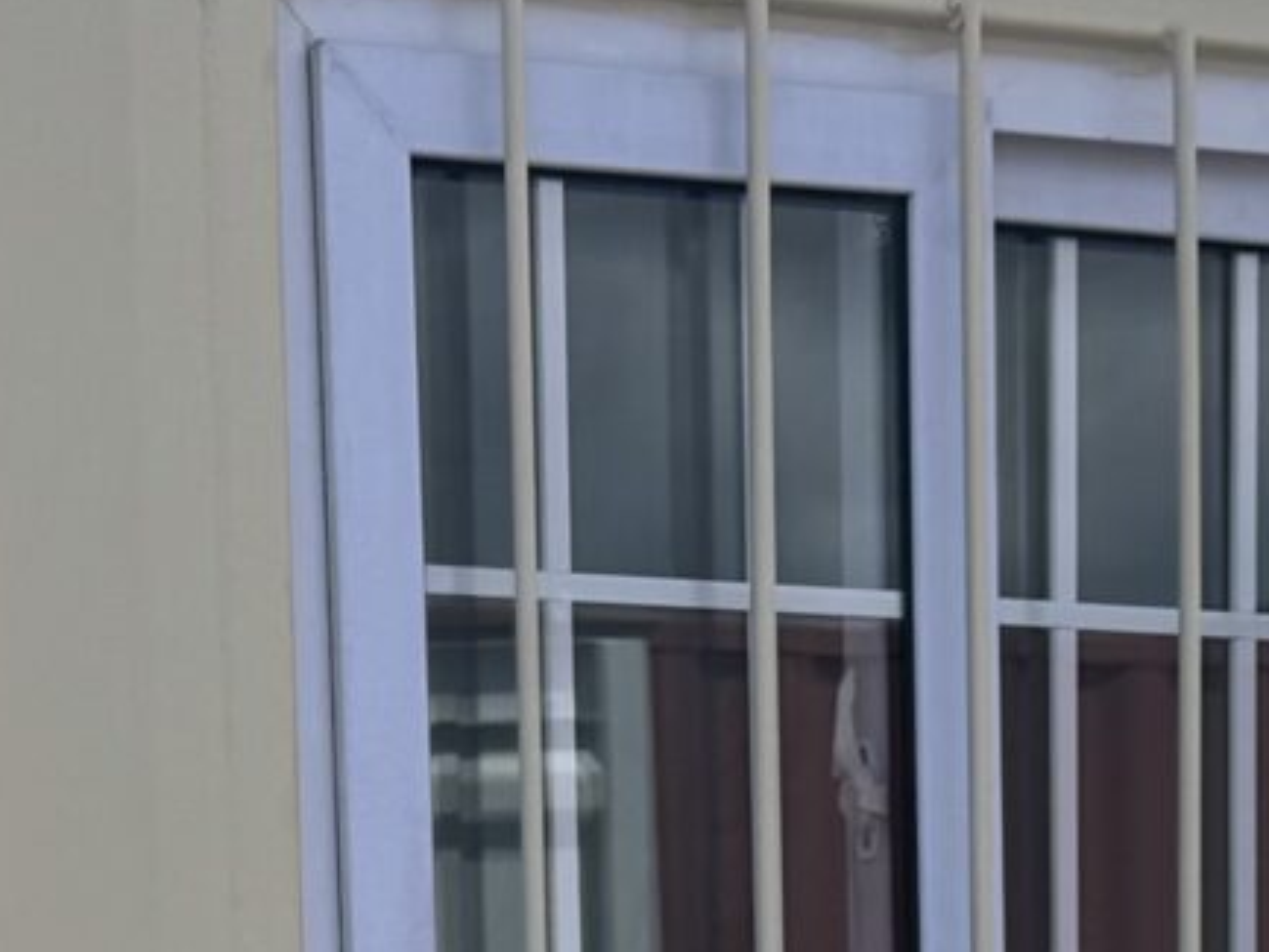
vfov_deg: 9.9
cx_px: 525
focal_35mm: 142
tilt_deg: -5.4
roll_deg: +2.2
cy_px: 1667
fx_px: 5207
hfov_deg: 13.9
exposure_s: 1/5348
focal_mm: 6.76
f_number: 1.78
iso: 80
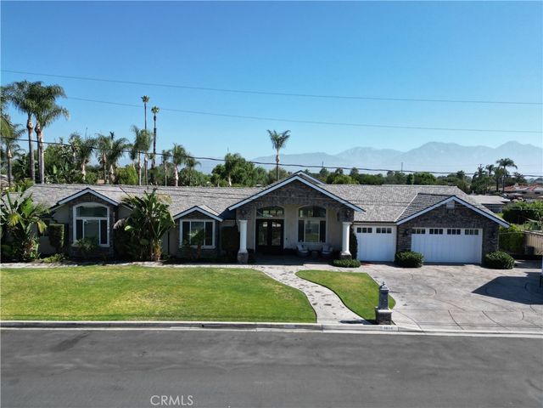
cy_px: 204
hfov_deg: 71.6
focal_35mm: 24
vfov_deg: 56.8
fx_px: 376
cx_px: 272
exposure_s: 1/2000
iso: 100
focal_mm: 6.72
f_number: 1.7
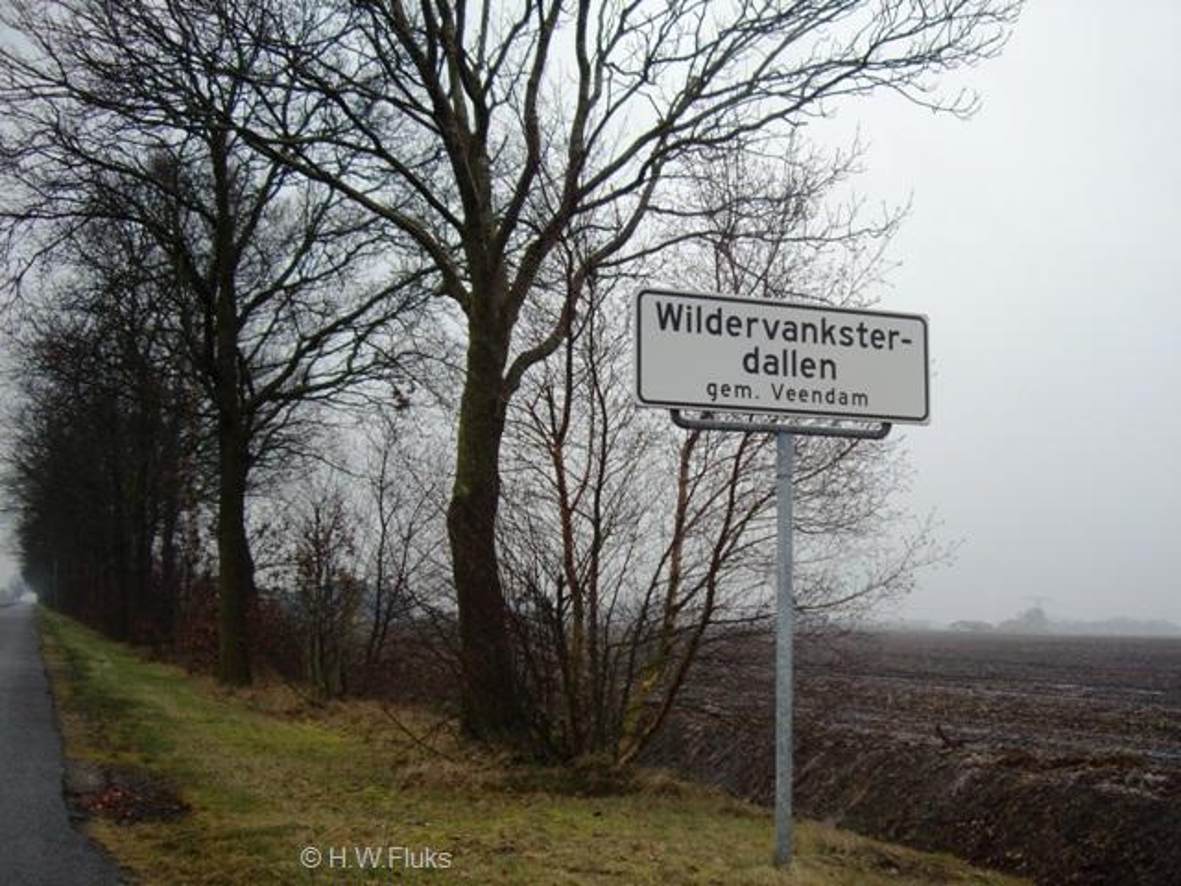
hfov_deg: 49.0
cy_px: 443
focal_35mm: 38
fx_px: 1296
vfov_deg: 37.7
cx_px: 590
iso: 200
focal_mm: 7.9
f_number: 2.8
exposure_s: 1/80
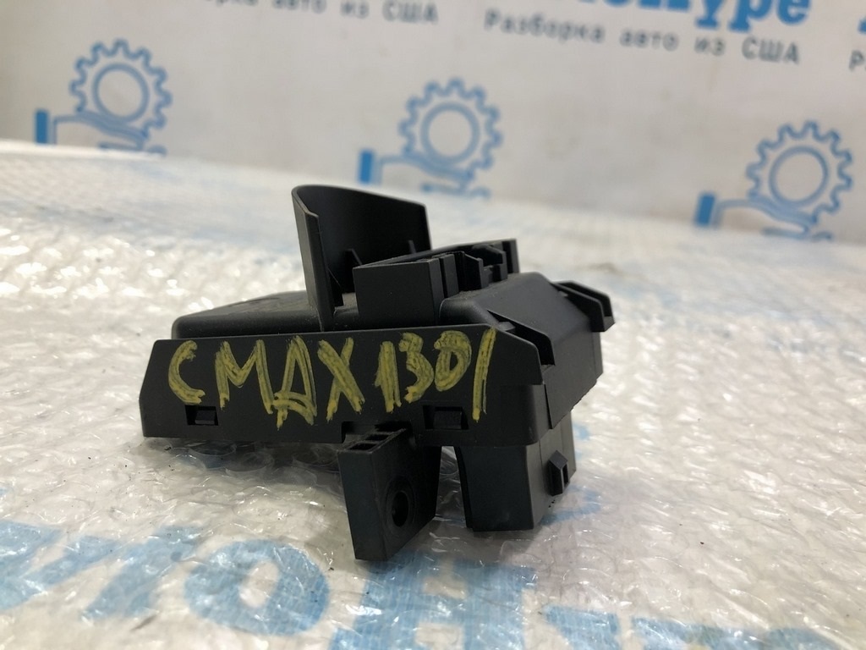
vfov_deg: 49.7
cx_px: 433
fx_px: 700
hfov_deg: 63.4
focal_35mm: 28
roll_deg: -6.5
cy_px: 325
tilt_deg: -15.0
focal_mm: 4
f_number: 1.8
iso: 40
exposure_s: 1/33
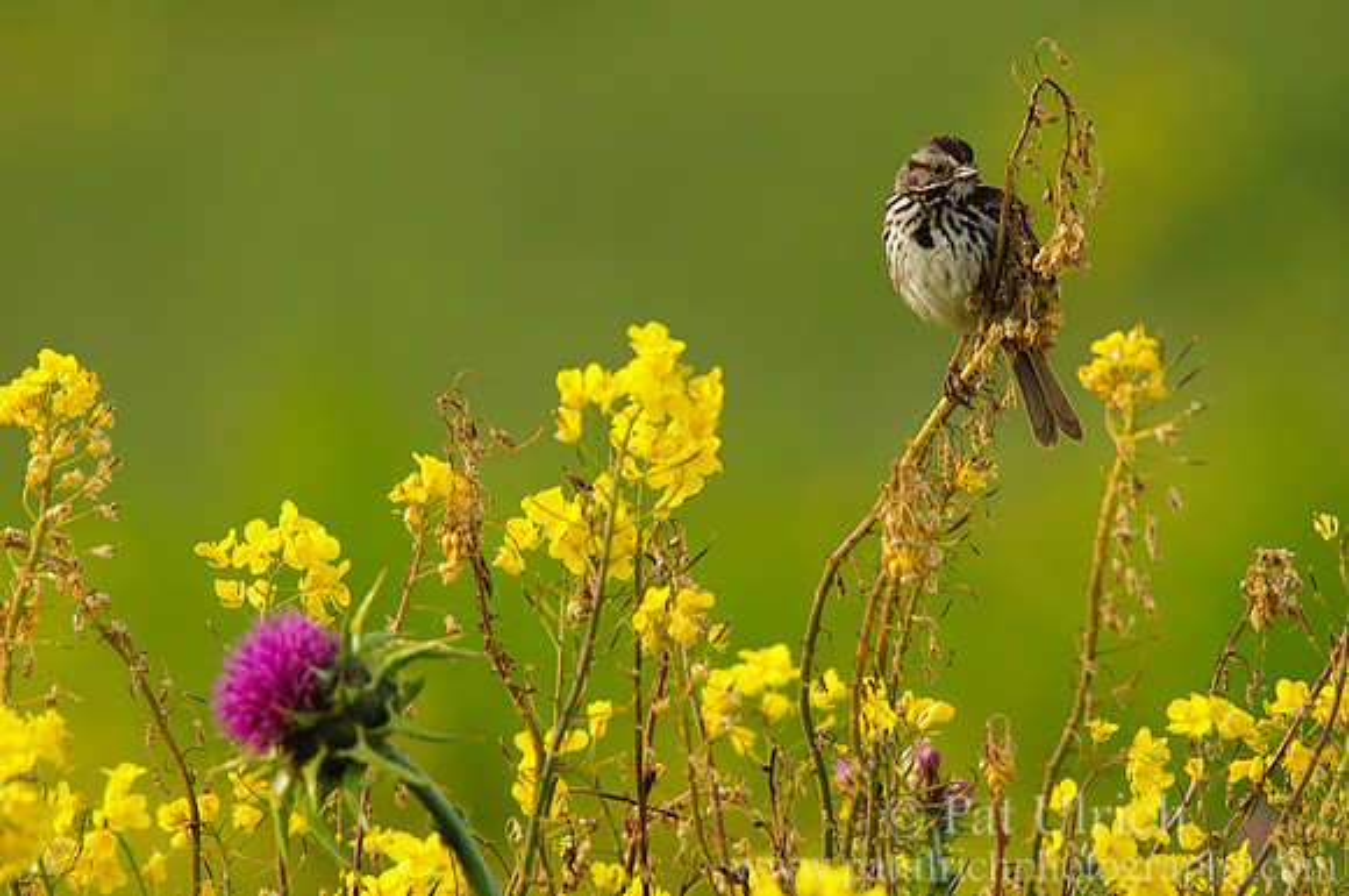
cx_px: 674
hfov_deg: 3.4
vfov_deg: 2.3
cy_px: 448
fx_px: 22452
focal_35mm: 600
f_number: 8
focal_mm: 400
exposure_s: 1/160
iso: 400
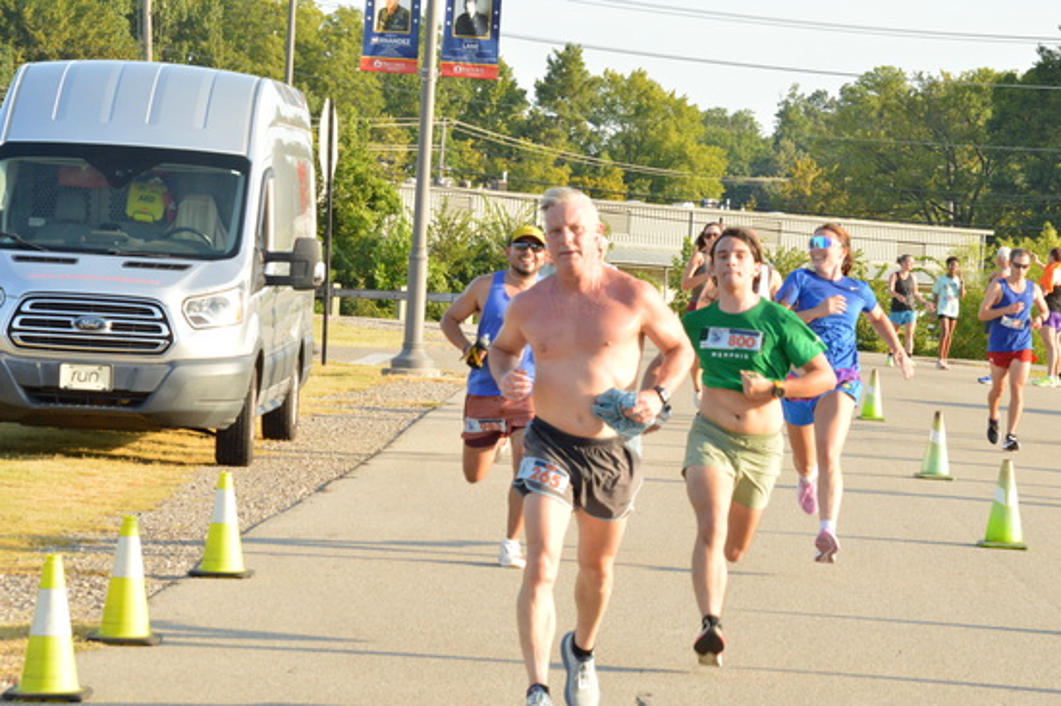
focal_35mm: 153
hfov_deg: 13.4
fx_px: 4506
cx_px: 530
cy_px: 353
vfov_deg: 9.0
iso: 800
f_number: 13
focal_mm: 102
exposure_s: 1/200
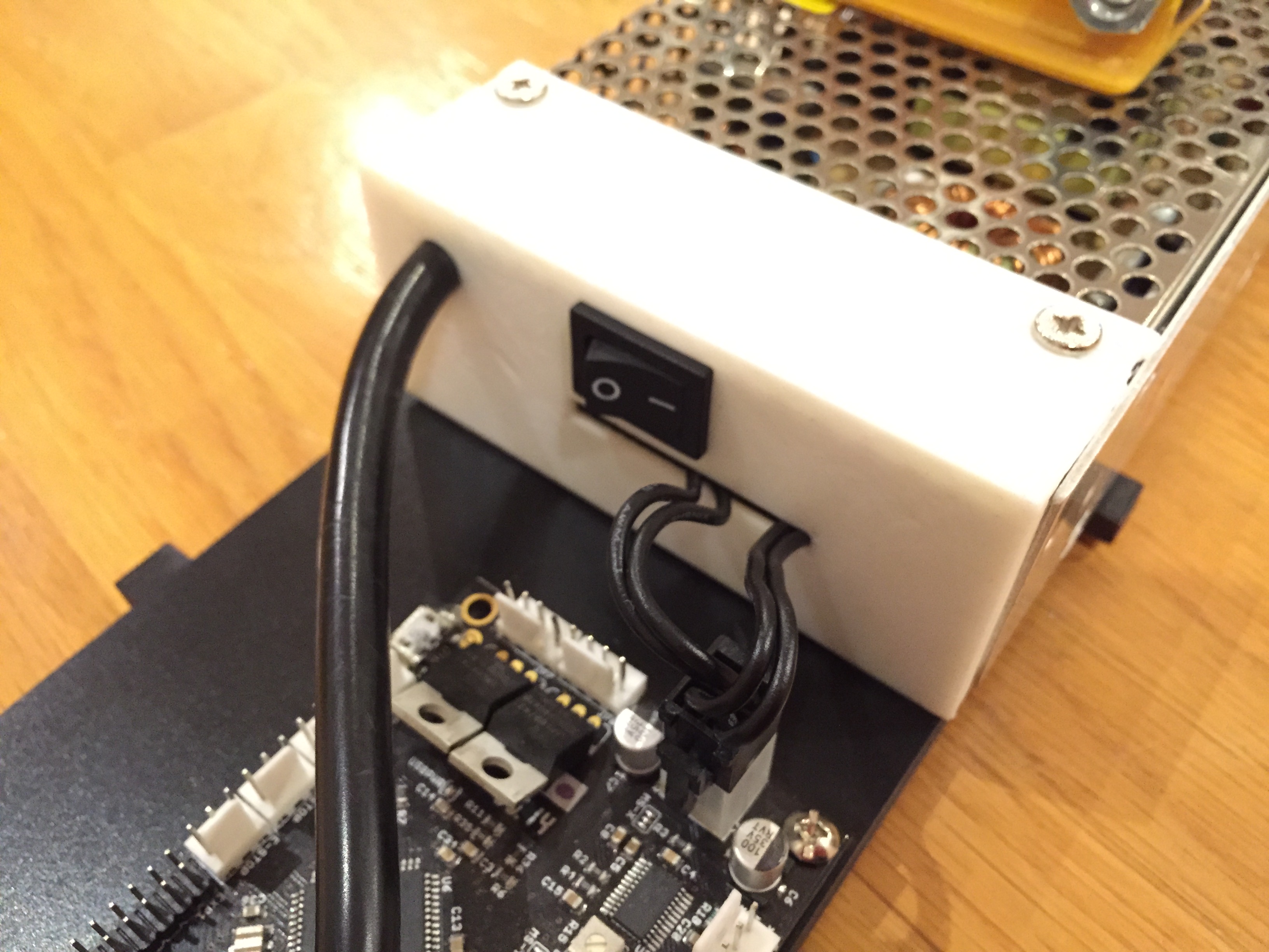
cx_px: 634
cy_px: 476
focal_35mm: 29
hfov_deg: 61.7
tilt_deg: -50.2
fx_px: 1063
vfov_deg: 48.2
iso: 400
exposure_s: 1/15
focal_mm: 4.15
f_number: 2.2
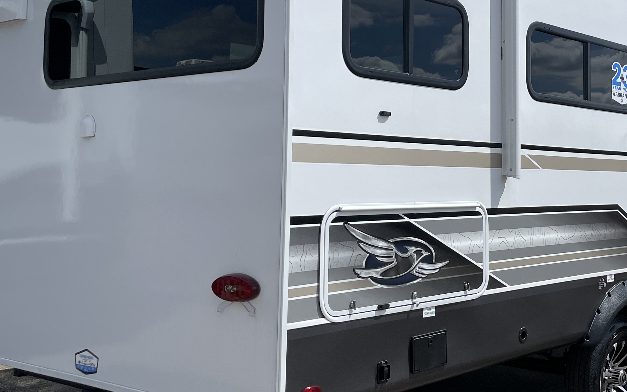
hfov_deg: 38.2
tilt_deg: +5.6
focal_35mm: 51
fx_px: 871
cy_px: 116
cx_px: 493
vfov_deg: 25.2
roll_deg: -0.2
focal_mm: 4.2
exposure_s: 1/7299
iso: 32
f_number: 1.6
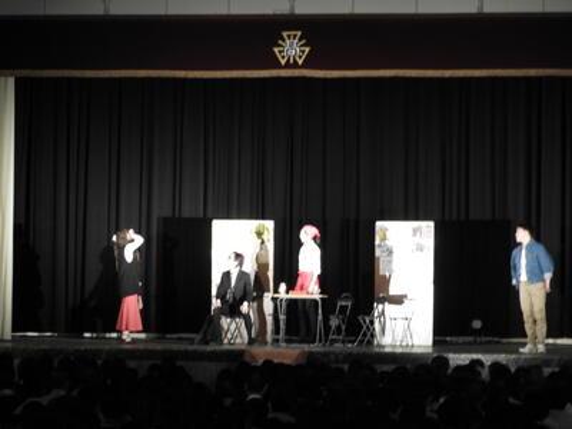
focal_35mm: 135
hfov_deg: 14.6
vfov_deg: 11.0
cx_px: 286
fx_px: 2231
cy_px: 214
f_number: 5
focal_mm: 24.2
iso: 800
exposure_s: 1/13
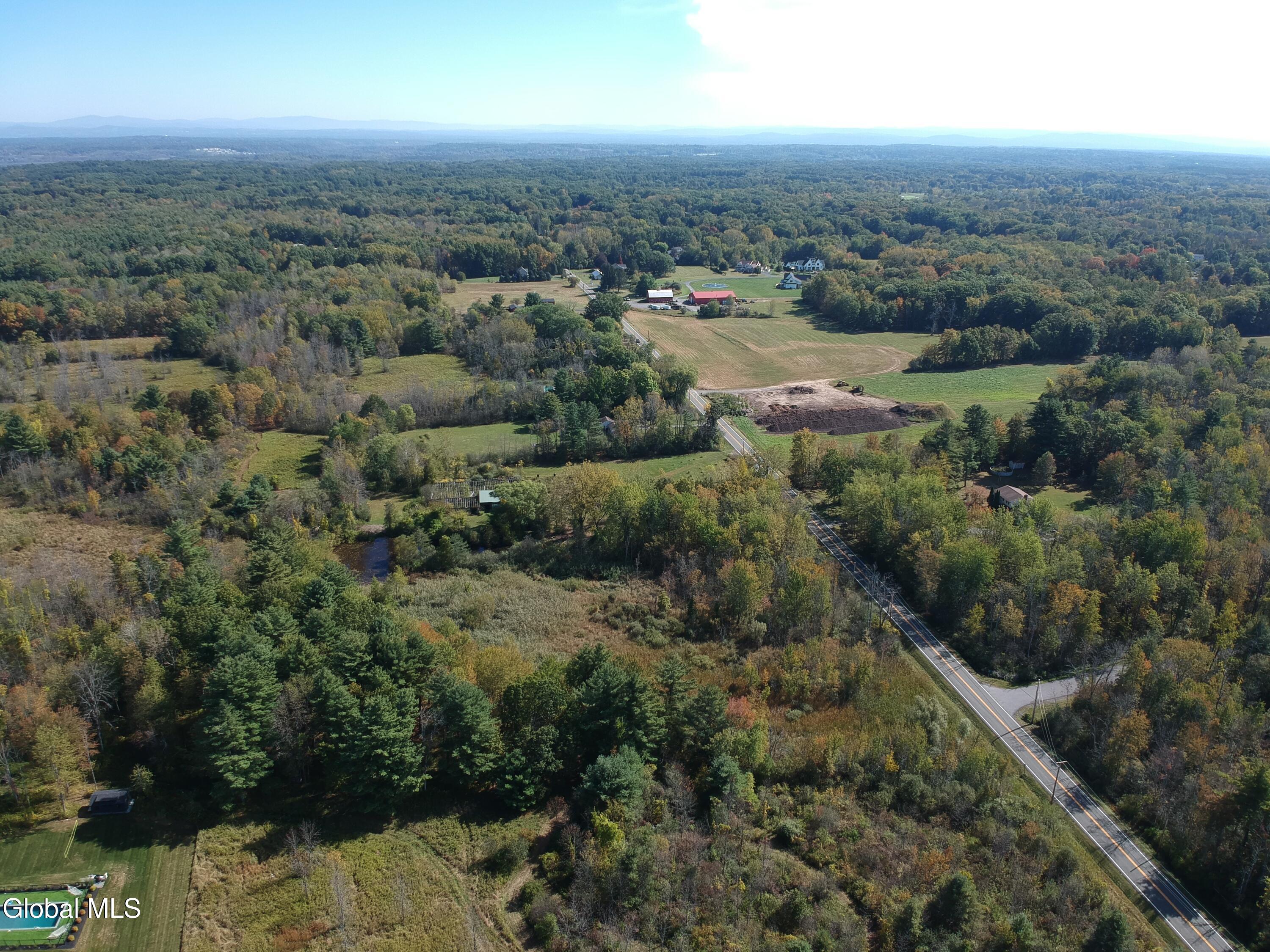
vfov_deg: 54.9
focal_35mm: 25
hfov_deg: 69.4
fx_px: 917
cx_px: 635
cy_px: 476
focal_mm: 4.49
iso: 100
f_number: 2.6
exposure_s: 1/800
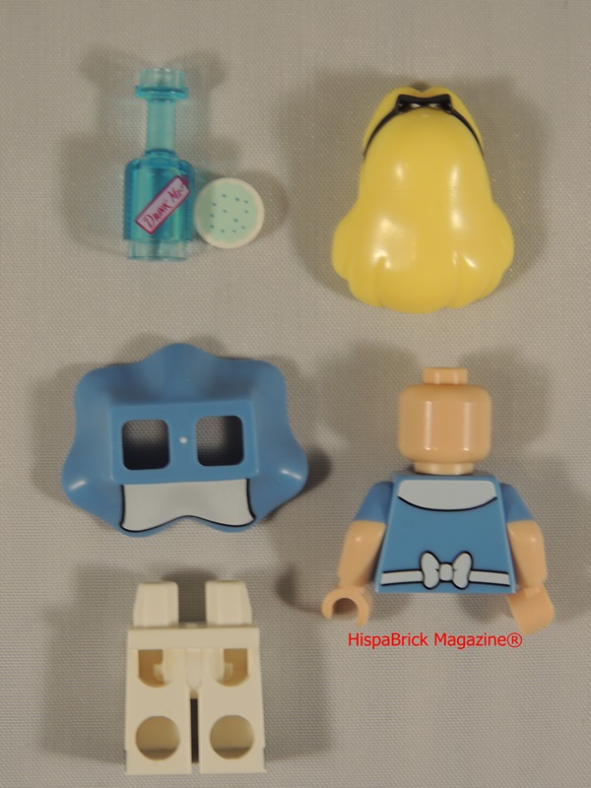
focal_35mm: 90
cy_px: 394
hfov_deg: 16.4
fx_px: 2049
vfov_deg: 21.8
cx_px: 296
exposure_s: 1/15
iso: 100
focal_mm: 16
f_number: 4.6
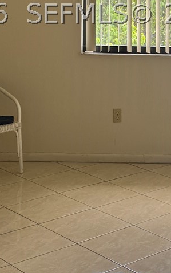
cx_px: 195
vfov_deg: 23.5
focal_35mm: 85
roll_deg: -0.3
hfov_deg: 14.9
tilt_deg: -1.7
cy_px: 14
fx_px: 634
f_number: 1.78
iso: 64
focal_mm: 6.76
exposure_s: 1/121
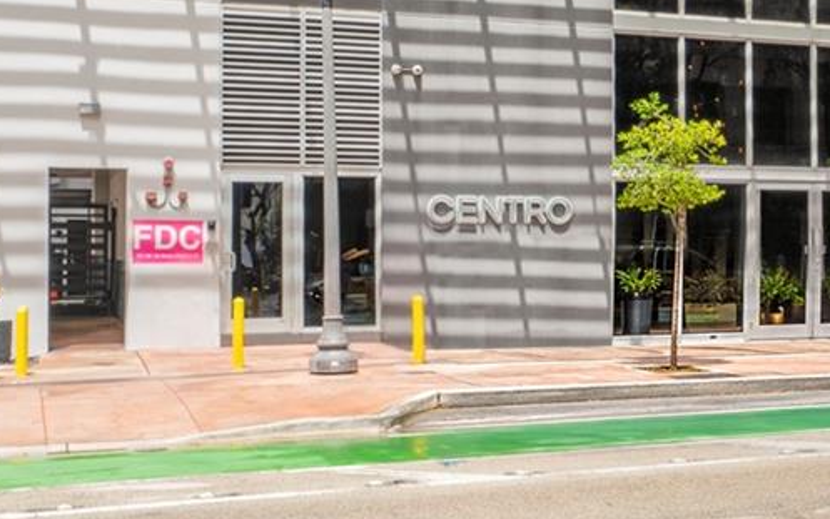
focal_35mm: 59
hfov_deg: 32.9
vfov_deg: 21.4
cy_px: 20
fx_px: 1335
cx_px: 738
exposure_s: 1/160
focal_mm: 18
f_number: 8
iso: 100
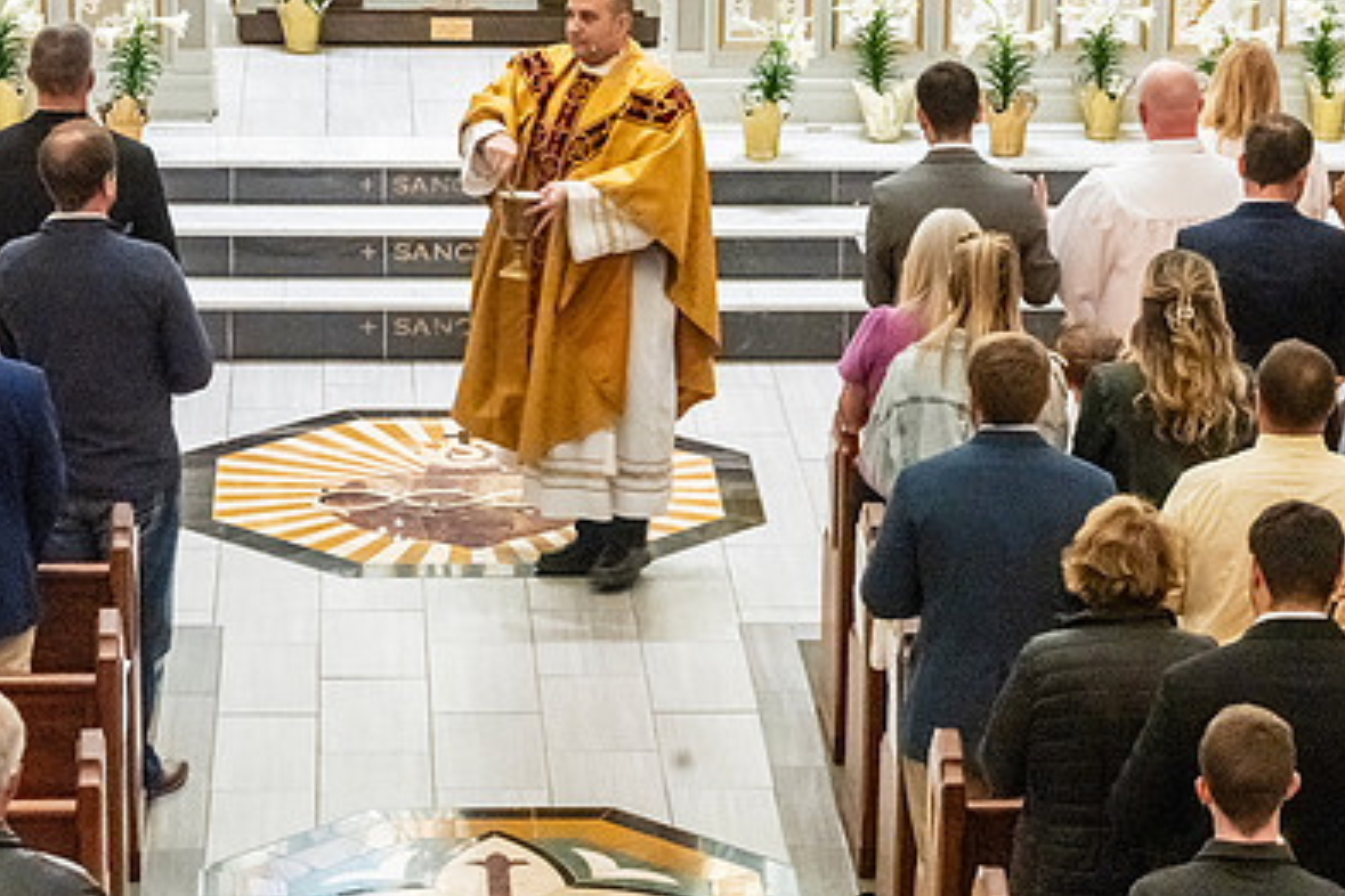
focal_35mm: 136
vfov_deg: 10.1
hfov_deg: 15.1
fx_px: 5081
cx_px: 747
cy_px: 417
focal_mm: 80
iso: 5000
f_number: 9
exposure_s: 1/60
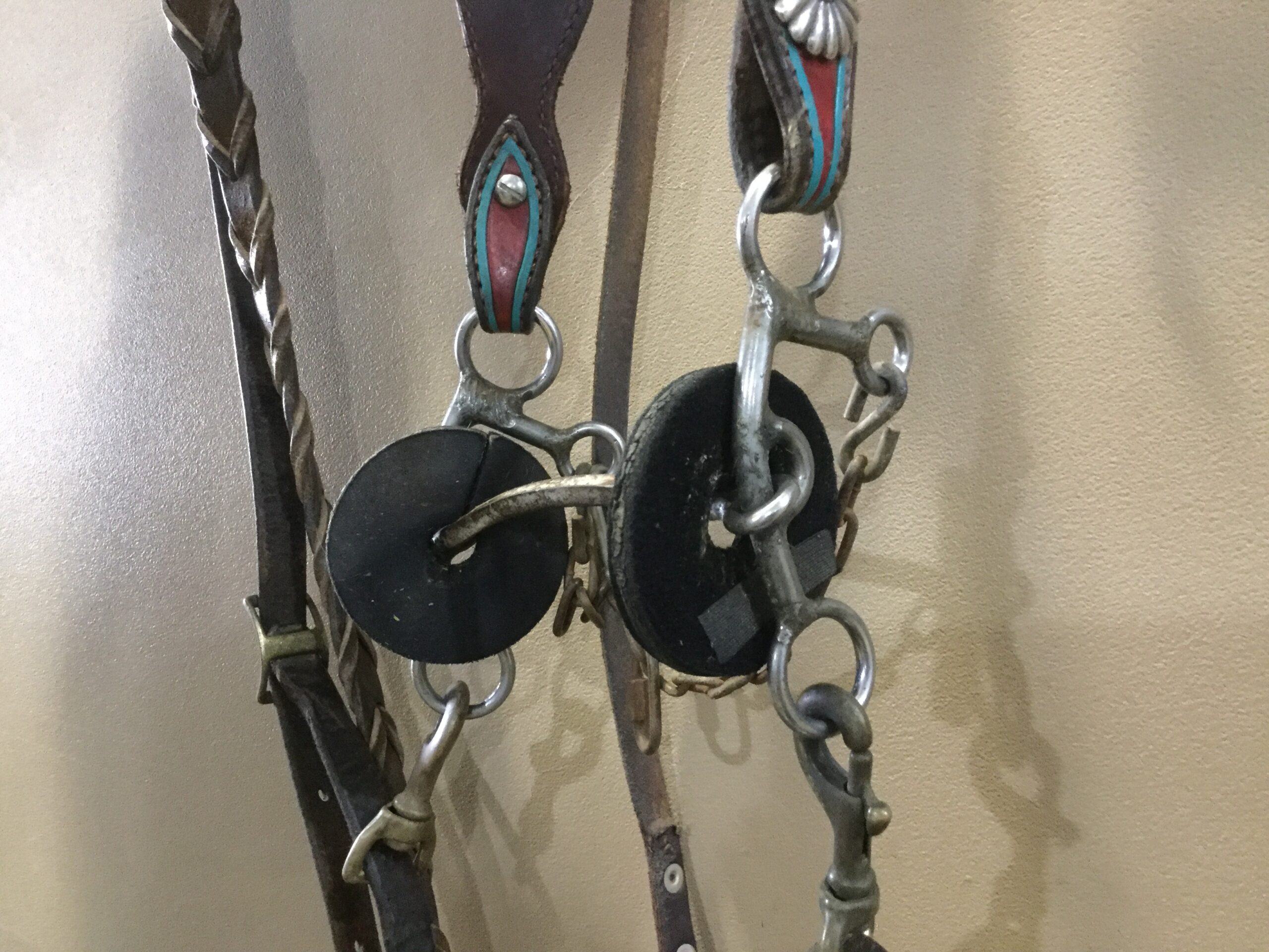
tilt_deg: -8.8
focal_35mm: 31
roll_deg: +0.1
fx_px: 1136
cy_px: 476
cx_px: 634
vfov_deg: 45.4
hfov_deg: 58.4
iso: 640
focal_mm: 3.3
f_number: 2.4
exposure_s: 1/15
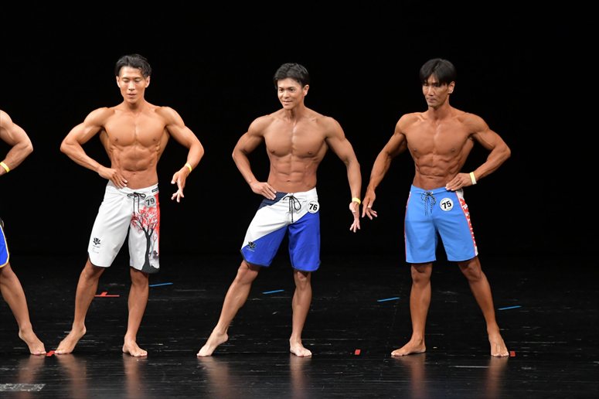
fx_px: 3991
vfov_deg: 5.7
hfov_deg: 8.6
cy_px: 200
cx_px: 300
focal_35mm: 240
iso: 3200
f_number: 5.6
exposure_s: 1/400
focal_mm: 160
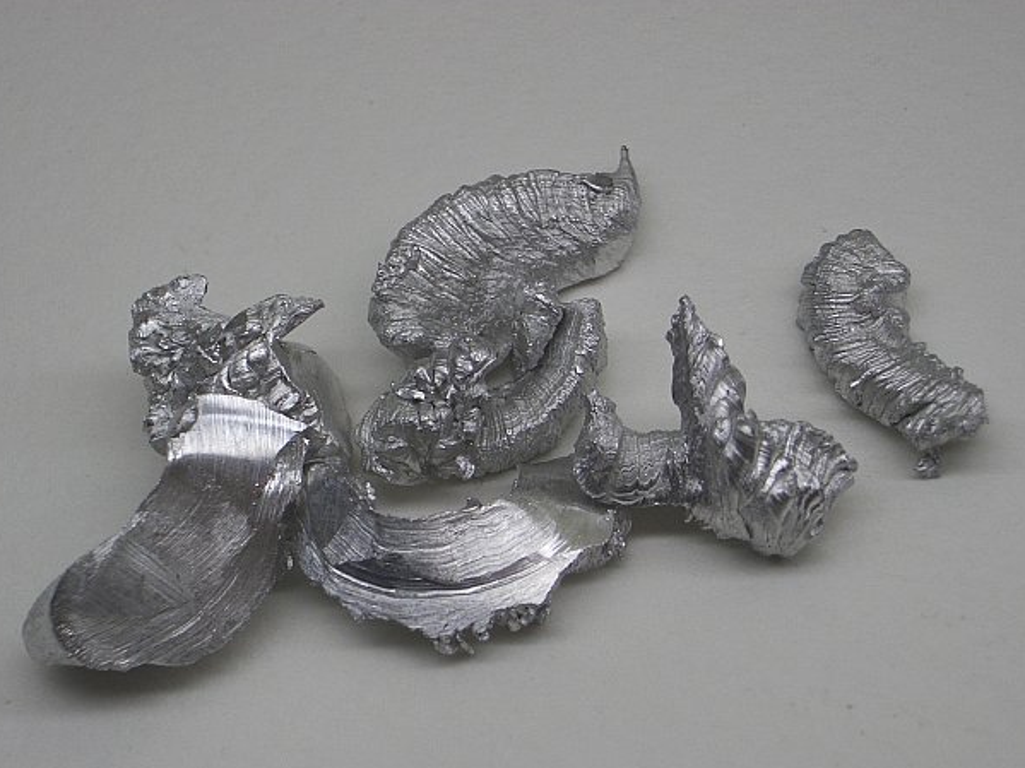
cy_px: 414
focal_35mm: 69
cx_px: 465
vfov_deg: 21.3
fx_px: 2043
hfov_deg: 28.2
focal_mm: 10.2
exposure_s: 1/125
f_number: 5.6
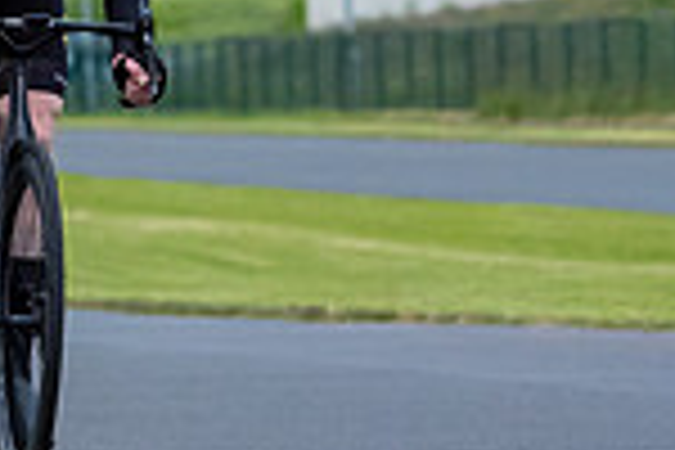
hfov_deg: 4.4
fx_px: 8849
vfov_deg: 2.9
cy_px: -128
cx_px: -32
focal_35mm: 472
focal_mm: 122
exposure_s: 1/640
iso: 10000
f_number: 5
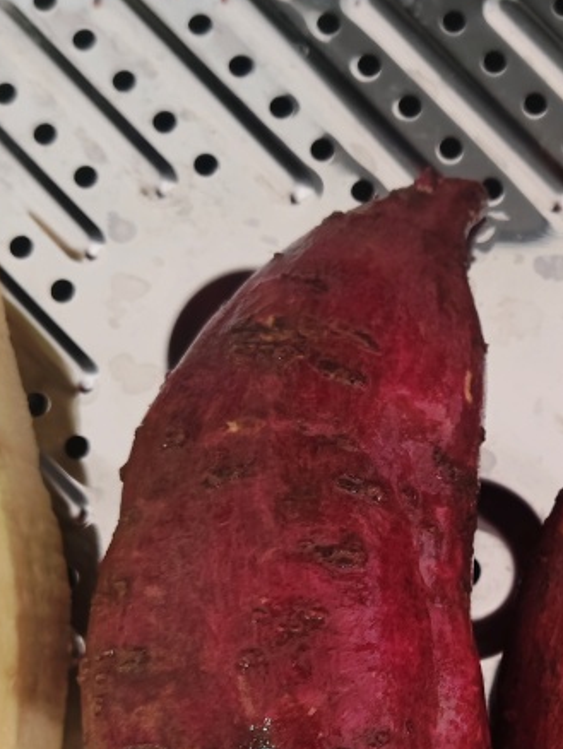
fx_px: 1213
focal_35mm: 56
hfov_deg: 25.6
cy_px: 586
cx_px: 467
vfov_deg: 33.5
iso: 494
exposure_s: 1/20
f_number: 1.88
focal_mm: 5.56
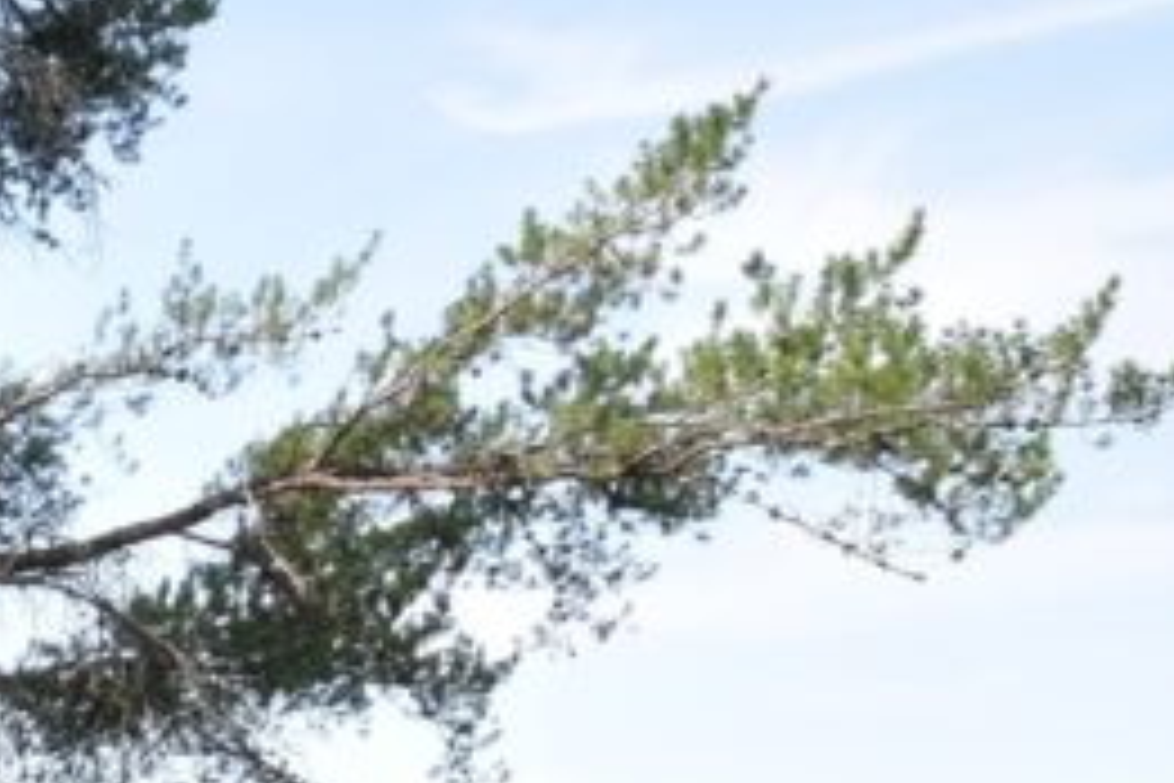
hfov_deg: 22.8
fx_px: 2250
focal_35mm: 69
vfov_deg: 18.2
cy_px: 1053
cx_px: -670
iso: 320
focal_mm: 10
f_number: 11
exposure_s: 1/200
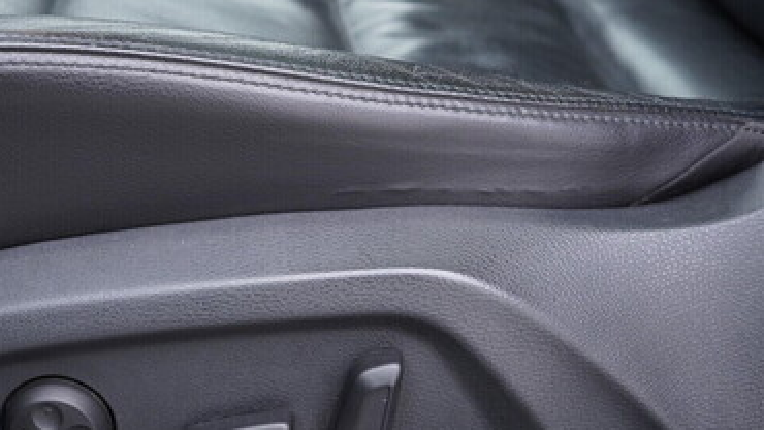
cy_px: 276
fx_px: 1134
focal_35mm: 56
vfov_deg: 21.4
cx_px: 229
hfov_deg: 36.7
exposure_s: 1/40
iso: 250
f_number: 2.8
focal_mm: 24
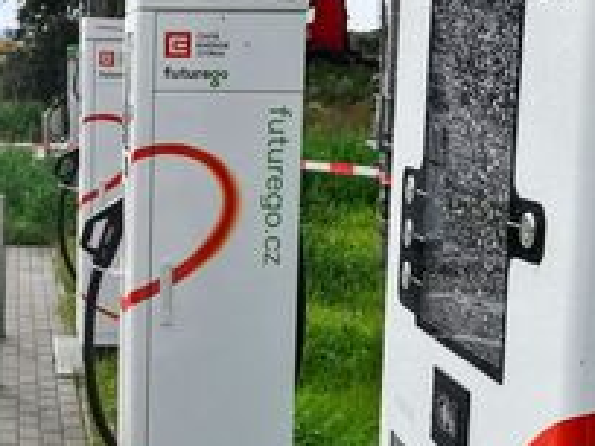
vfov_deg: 19.9
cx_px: 32
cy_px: 207
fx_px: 1272
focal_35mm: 74
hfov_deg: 25.3
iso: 50
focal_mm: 5.3
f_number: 1.8
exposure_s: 1/2342
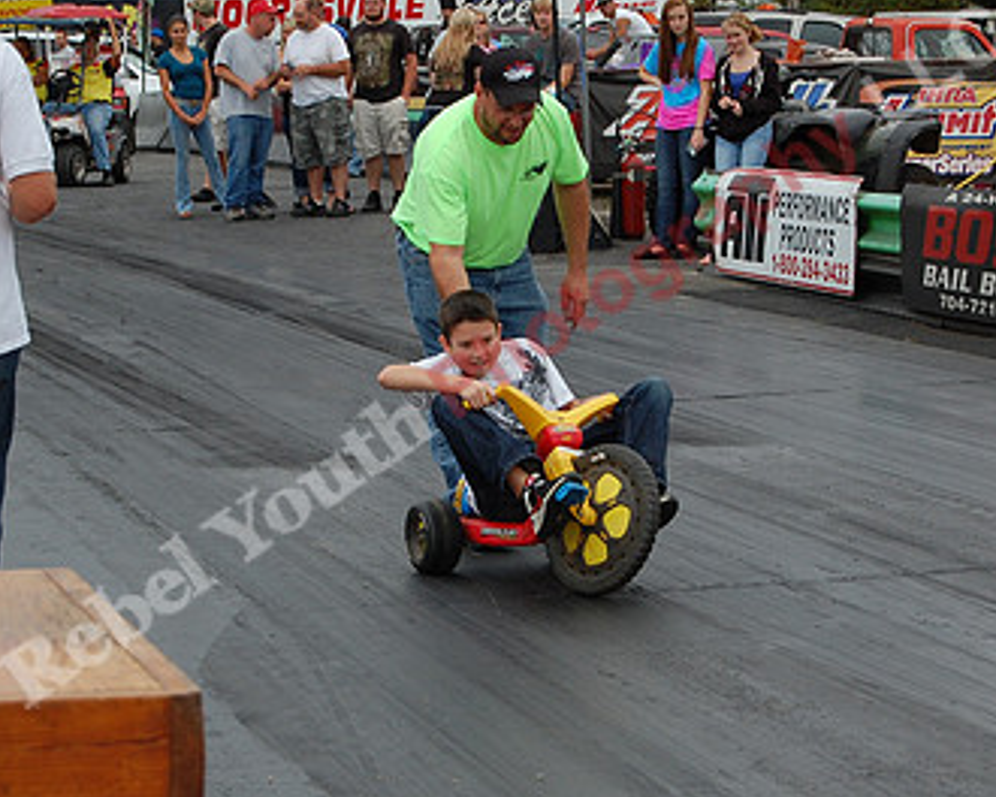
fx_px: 4004
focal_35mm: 136
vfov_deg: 11.4
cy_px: 392
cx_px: 483
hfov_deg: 14.2
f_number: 5.6
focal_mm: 55
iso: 360
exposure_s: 1/1000
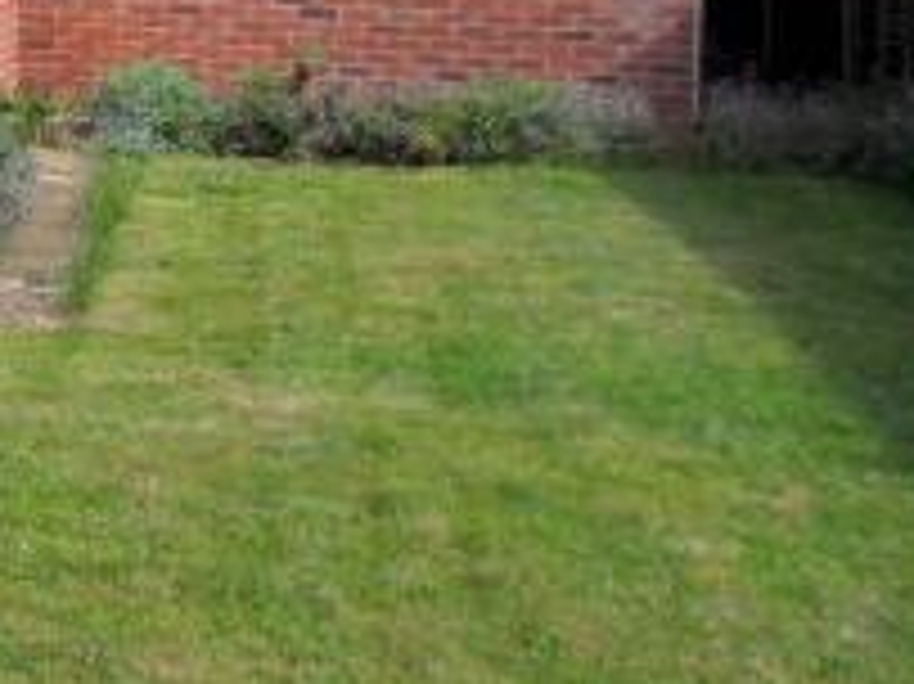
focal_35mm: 69
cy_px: -160
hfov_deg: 23.6
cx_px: -380
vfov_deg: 19.9
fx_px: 1821
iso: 80
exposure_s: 1/350
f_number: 7.5
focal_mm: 4.2
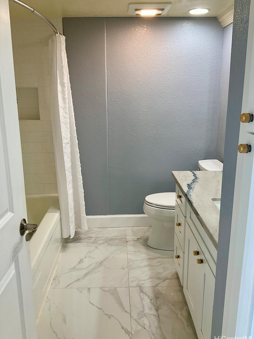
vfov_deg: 58.3
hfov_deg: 45.4
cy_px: 161
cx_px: 123
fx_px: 303
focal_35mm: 31
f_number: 1.8
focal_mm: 3
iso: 50
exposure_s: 1/120
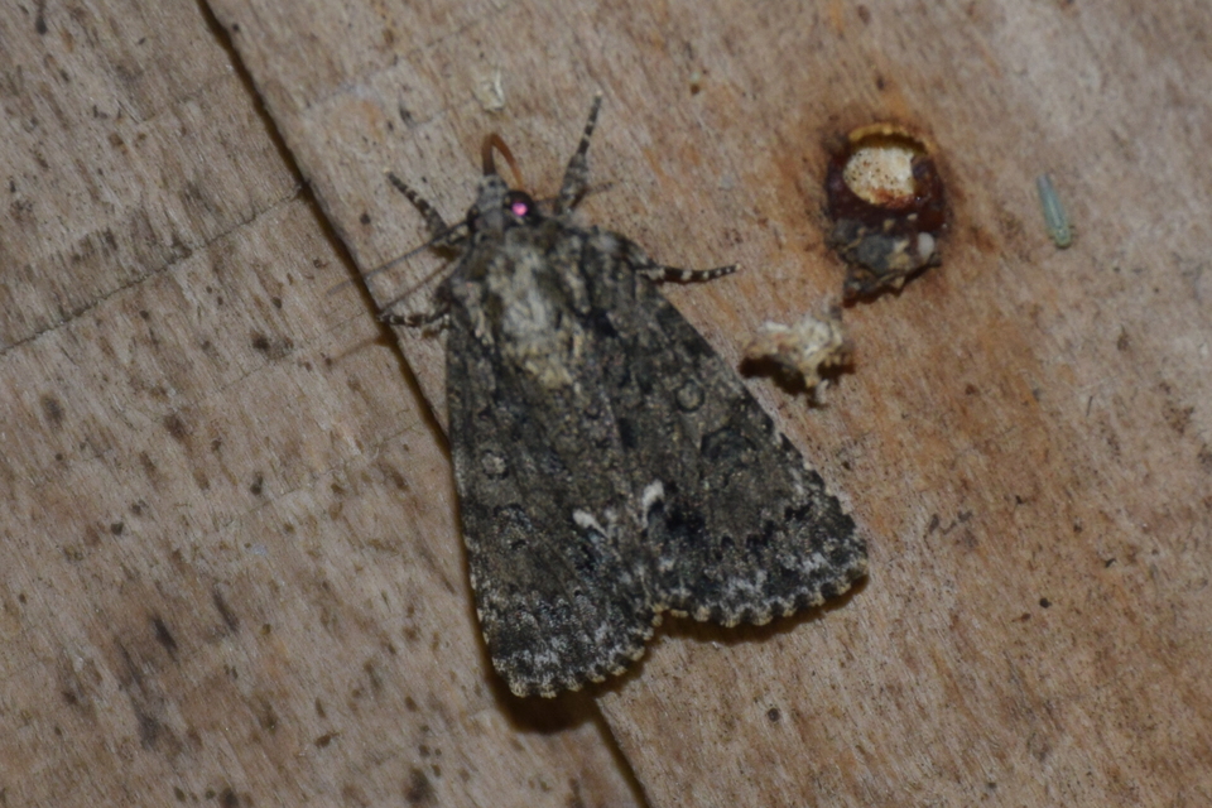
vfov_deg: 6.5
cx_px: 606
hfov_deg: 9.8
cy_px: 404
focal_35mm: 210
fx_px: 7069
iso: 320
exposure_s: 1/60
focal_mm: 140
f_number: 5.6
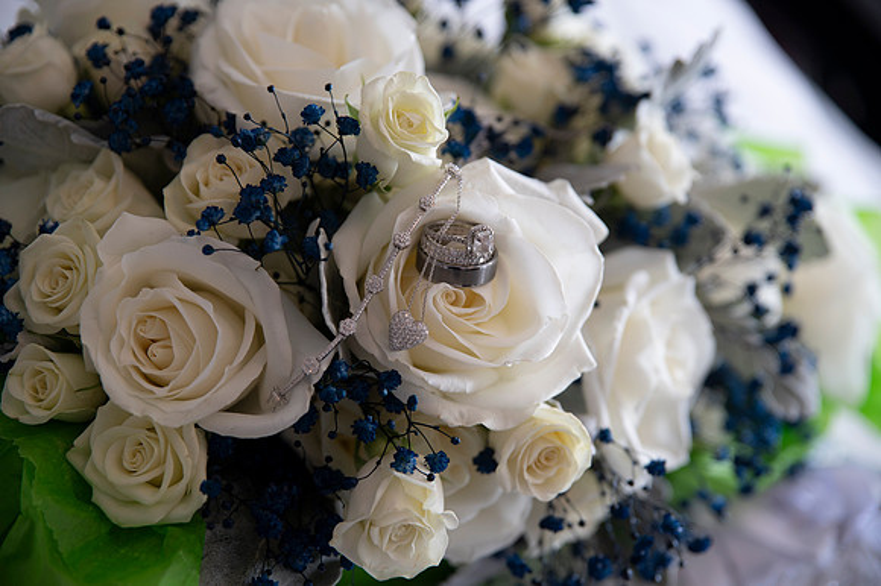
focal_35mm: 70
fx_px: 1712
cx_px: 440
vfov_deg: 19.4
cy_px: 293
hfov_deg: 28.9
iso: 400
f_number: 2.8
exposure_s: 1/160
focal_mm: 70
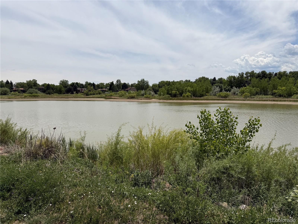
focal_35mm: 24
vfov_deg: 56.8
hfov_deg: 71.6
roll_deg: +0.2
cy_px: 112
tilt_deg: -4.0
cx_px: 149
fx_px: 207
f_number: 1.78
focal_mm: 6.76
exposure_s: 1/11905
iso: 80
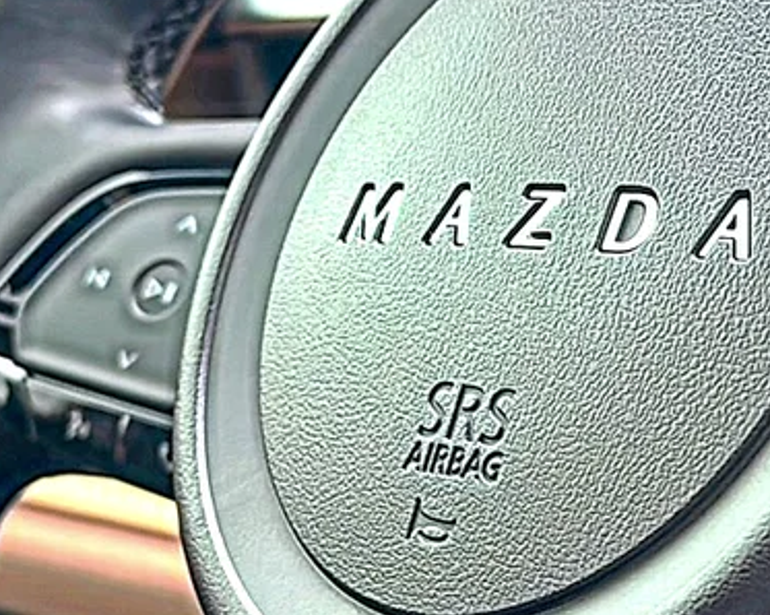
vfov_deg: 17.4
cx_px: 498
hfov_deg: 21.7
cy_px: 201
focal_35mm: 88
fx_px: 2004
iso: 64
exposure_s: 1/115
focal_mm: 6.86
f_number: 1.78
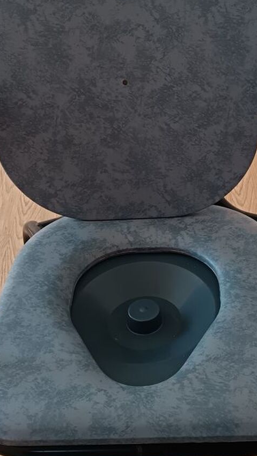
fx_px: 702
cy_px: 148
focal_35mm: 58
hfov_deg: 20.7
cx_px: 171
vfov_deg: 35.6
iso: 621
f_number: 1.75
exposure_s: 1/50
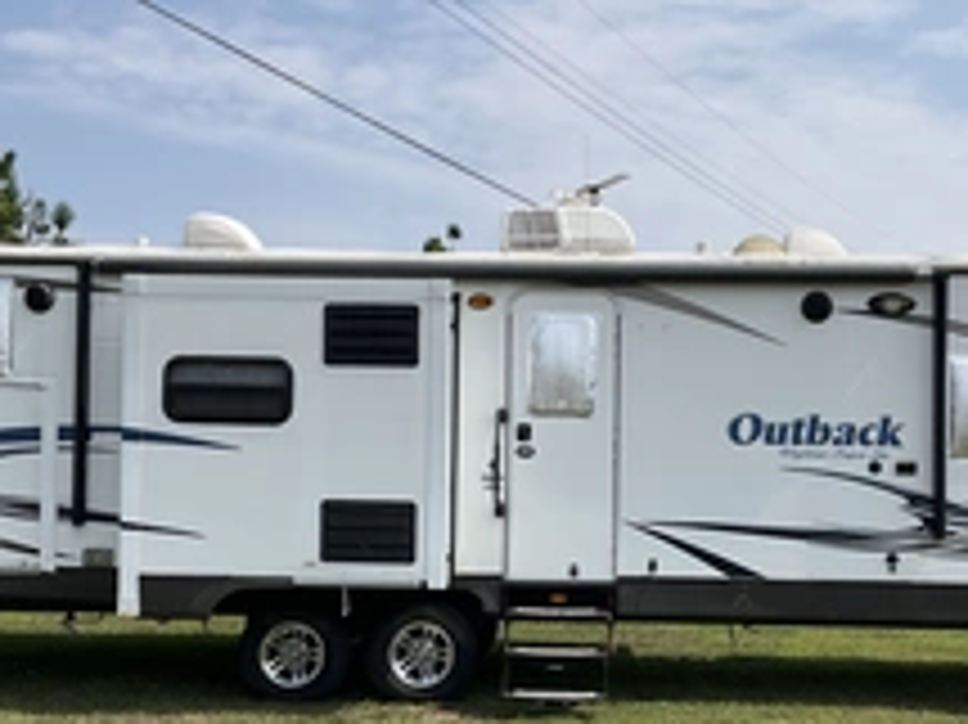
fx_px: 1509
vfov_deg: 26.9
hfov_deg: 35.5
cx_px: 554
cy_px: 450
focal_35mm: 54
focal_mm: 3
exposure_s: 1/2801
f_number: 1.8
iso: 25
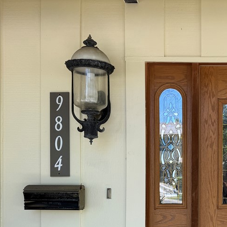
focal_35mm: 45
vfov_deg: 36.6
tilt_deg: +0.5
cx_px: 209
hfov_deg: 35.1
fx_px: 334
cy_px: 173
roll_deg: +0.3
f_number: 1.78
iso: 80
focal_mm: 6.76
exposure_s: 1/445
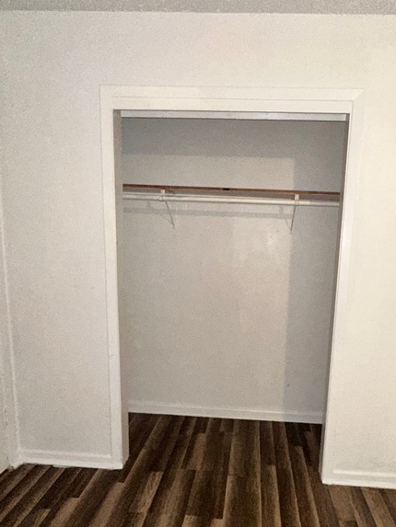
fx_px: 381
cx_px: 241
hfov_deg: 54.4
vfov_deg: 68.9
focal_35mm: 25
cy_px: 307
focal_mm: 2.22
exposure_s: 1/60
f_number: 2.2
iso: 400
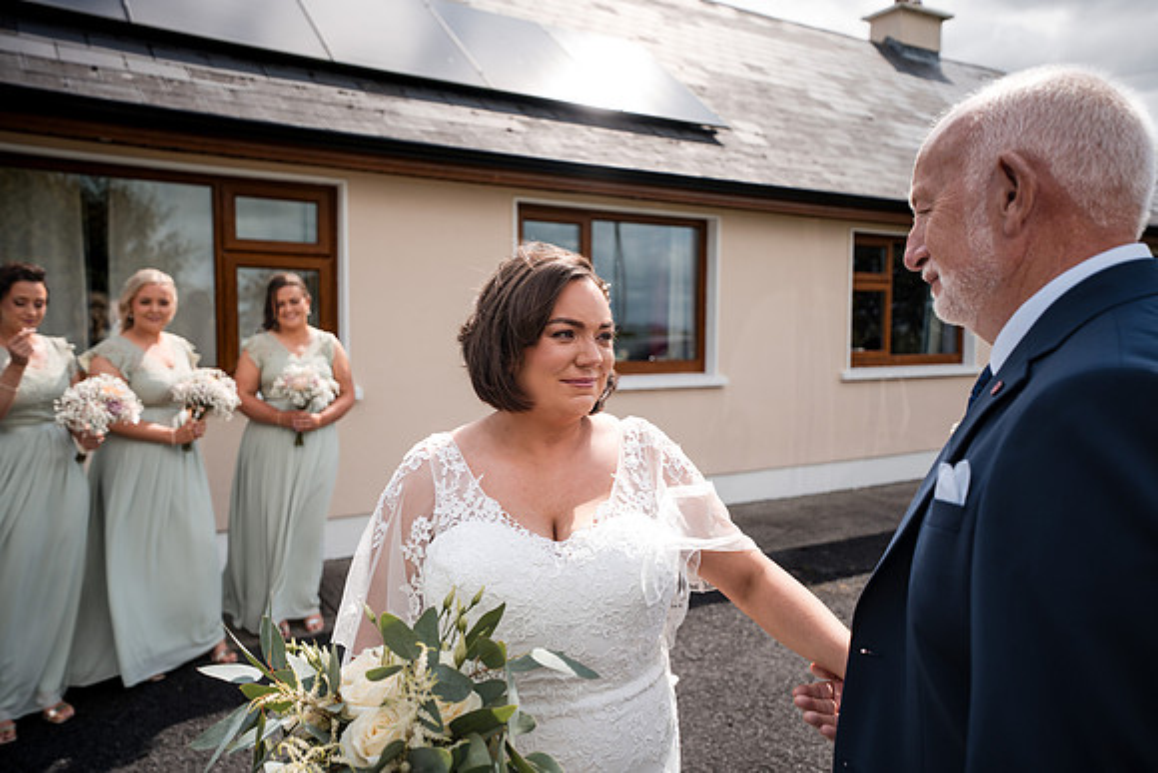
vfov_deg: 46.4
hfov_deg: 65.5
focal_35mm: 28
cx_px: 579
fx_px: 901
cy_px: 386
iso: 100
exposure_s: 1/1600
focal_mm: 28
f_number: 2.8
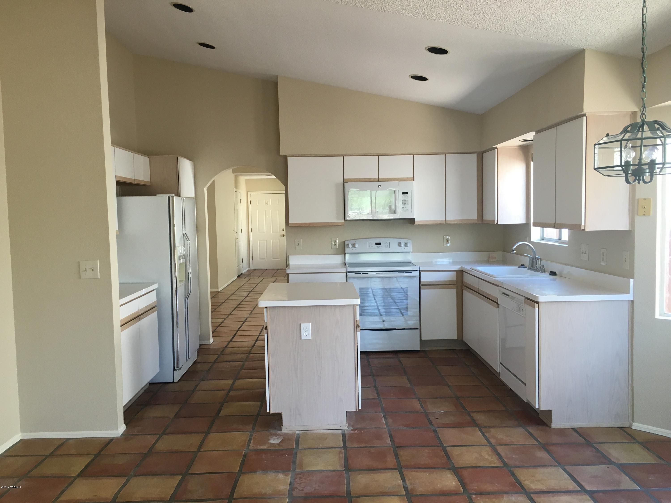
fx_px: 562
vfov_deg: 48.2
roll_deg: +1.5
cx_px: 336
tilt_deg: -4.3
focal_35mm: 29
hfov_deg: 61.7
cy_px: 252
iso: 25
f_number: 2.2
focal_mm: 4.15
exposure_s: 1/30
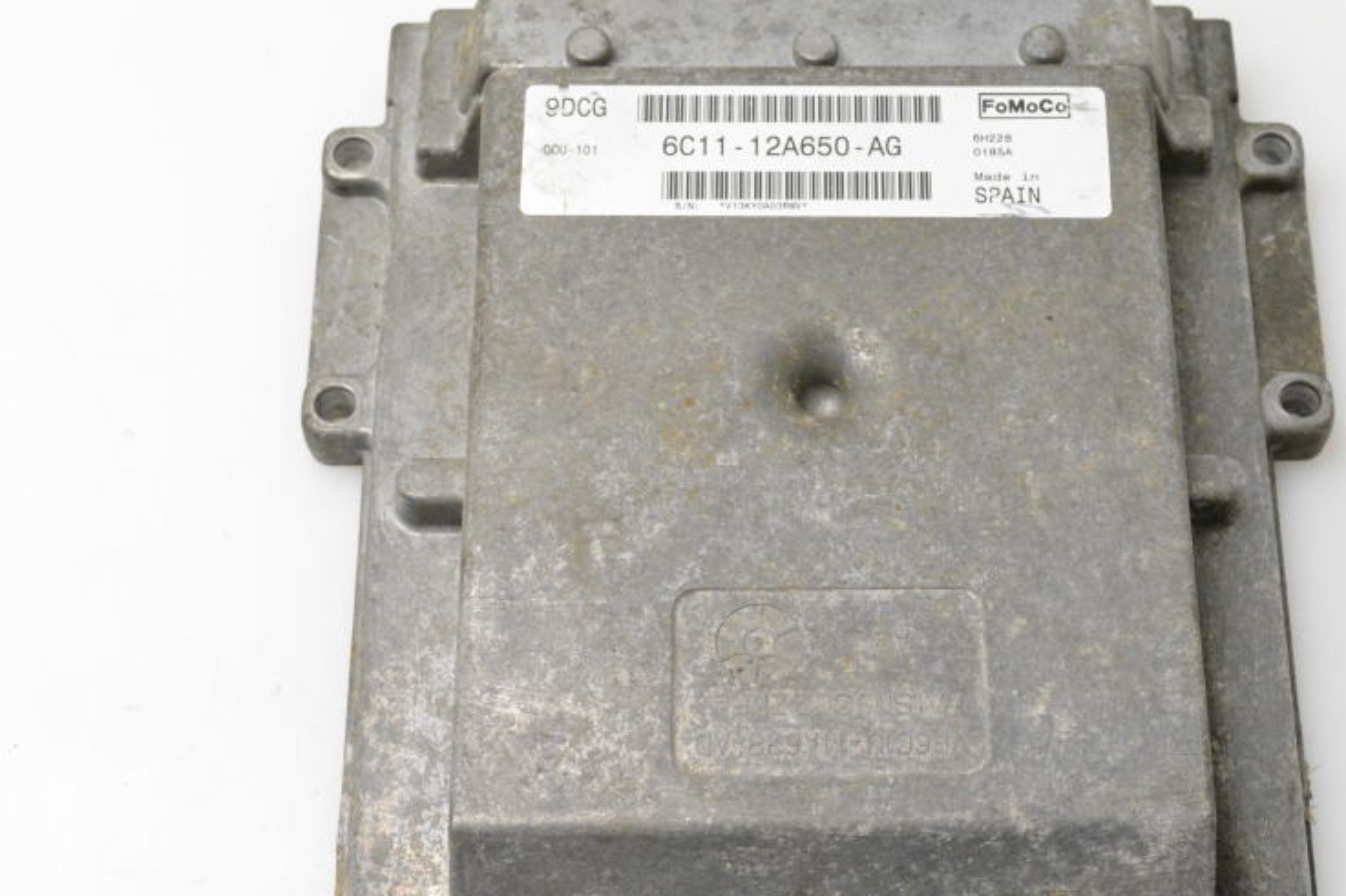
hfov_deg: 27.0
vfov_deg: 18.2
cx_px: 749
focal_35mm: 75
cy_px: 491
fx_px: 2803
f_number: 9
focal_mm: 36
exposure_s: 1/320
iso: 6400
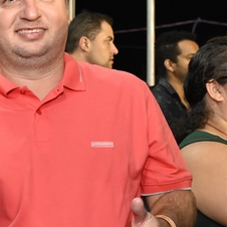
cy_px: 167
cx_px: -19
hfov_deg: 17.2
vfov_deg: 17.7
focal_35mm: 98
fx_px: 727
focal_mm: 29
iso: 5000
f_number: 4
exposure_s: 1/60
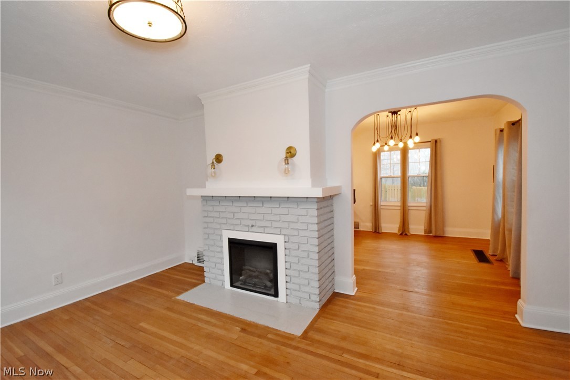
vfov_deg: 77.3
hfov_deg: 100.4
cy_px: 190
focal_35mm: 15
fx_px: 237
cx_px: 285
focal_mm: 10
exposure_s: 1/60
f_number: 9
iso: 2200
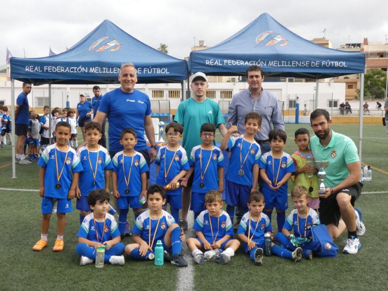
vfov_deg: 30.3
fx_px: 538
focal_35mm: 48
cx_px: 194
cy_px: 146
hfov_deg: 39.7
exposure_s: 1/800
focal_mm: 8.6
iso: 800
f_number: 5.6
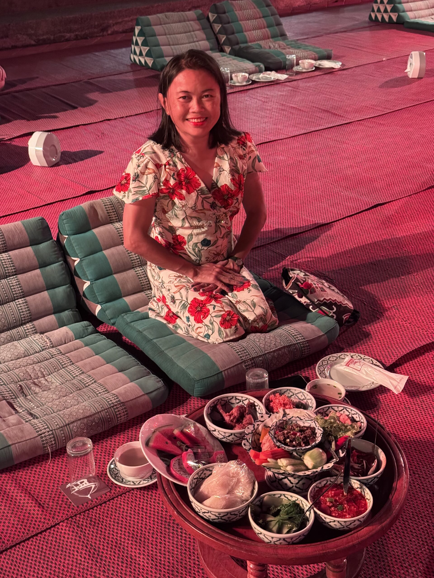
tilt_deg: -29.0
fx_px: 802
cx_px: 217
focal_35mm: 48
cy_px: 289
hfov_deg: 30.3
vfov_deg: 39.7
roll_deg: +1.3
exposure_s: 1/35
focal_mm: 6.76
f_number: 1.78
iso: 500
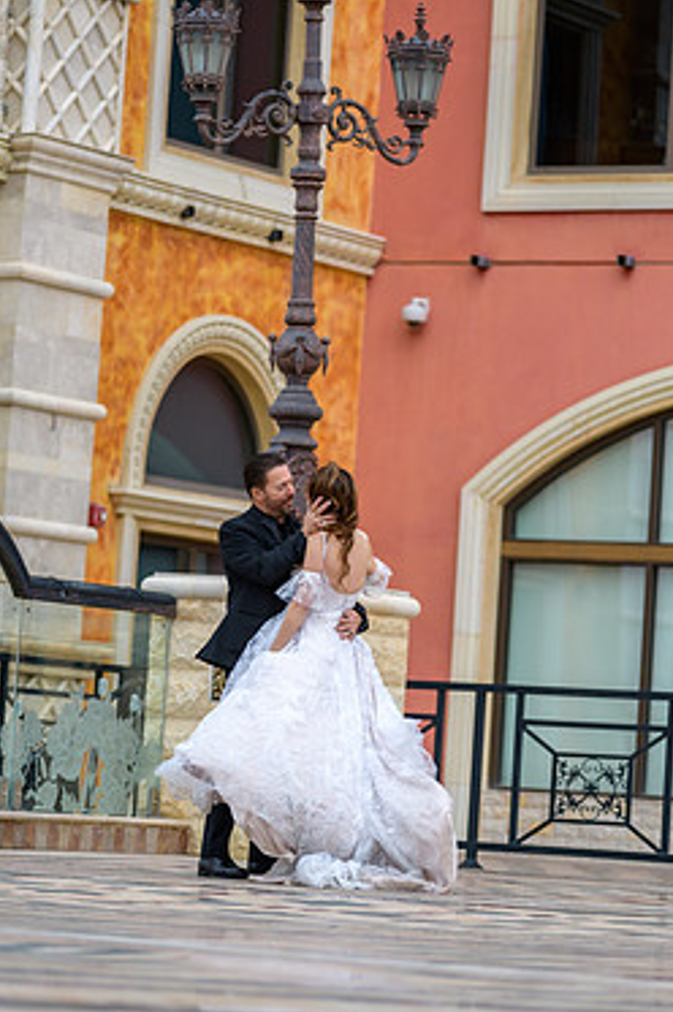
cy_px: 404
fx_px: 4579
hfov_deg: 8.4
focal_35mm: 163
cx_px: 385
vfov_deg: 12.6
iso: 400
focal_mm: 135
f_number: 2.8
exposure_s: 1/2000
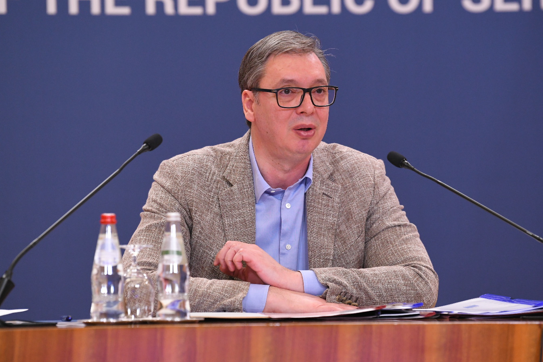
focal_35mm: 240
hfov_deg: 8.6
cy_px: 161
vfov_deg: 5.7
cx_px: 288
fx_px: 3620
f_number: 4
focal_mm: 200
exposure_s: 1/320
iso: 3200
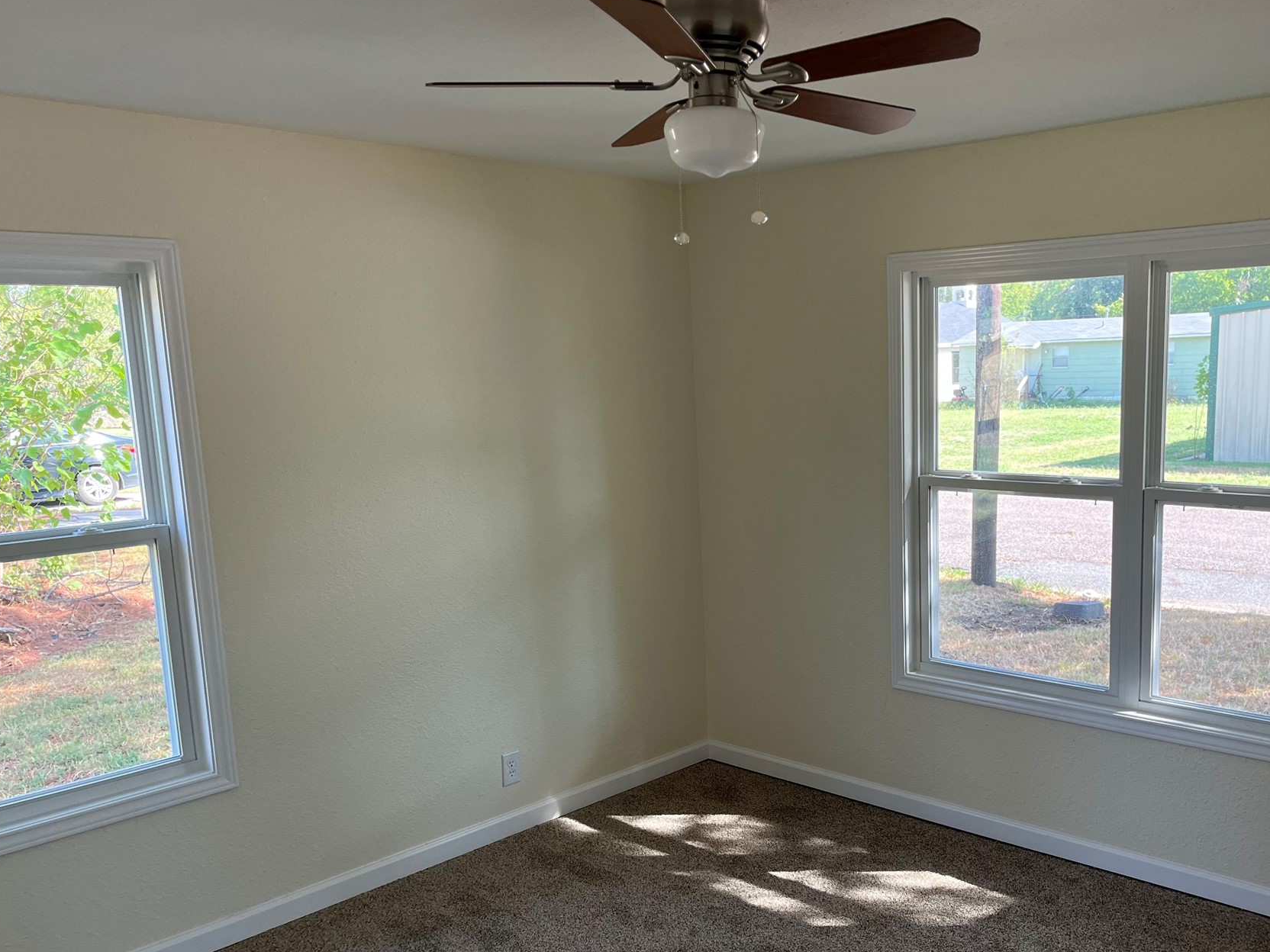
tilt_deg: -9.9
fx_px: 1174
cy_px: 562
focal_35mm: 32
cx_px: 770
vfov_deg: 44.0
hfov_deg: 56.3
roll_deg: +1.3
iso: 64
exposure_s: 1/160
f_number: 1.6
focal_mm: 5.1
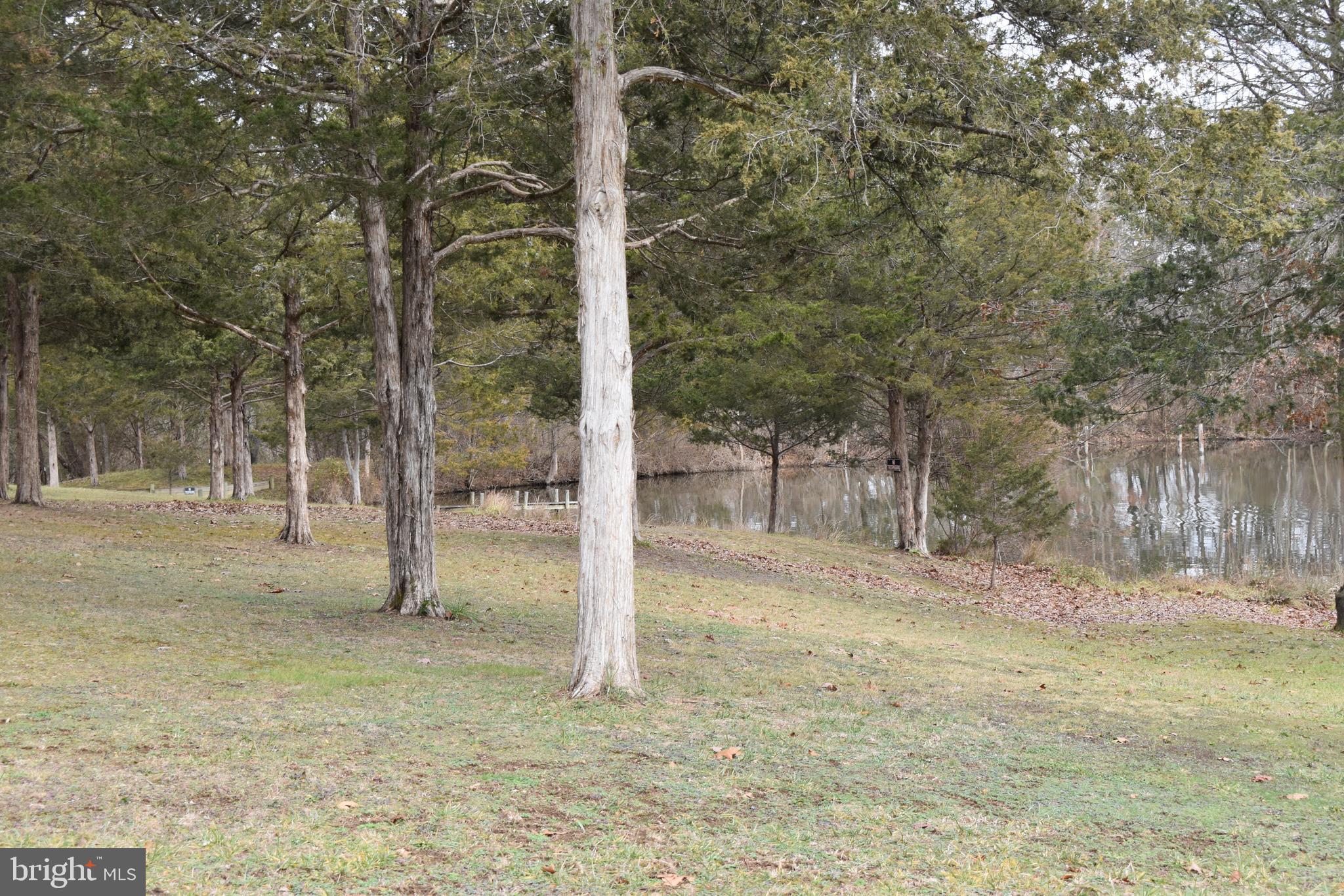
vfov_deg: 22.6
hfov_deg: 33.4
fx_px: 2240
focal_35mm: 60
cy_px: 448
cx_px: 672
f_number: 8
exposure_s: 1/60
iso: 200
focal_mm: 40
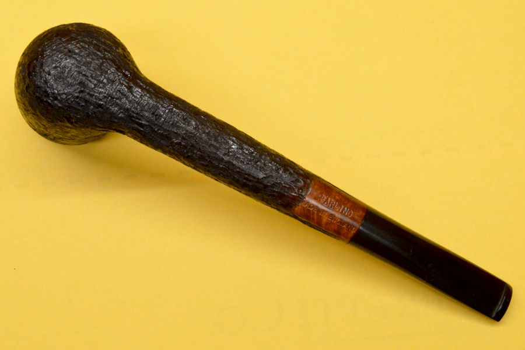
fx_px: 875
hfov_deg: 33.4
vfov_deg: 22.6
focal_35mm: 60
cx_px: 262
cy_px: 175
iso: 3200
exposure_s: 1/60
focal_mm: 40
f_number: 14
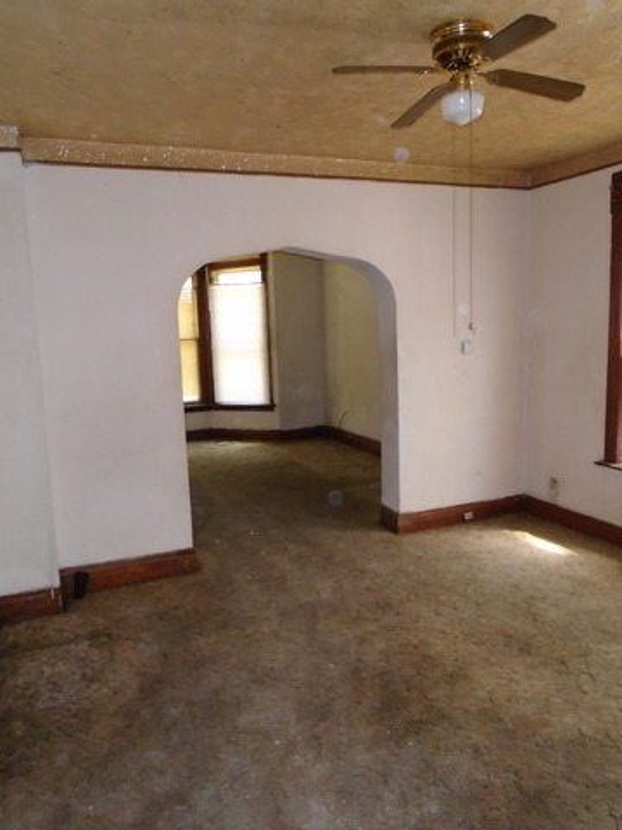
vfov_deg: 67.3
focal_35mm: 26
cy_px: 415
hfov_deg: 53.1
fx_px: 623
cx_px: 311
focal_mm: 4.6
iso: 400
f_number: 3.2
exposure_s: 1/30
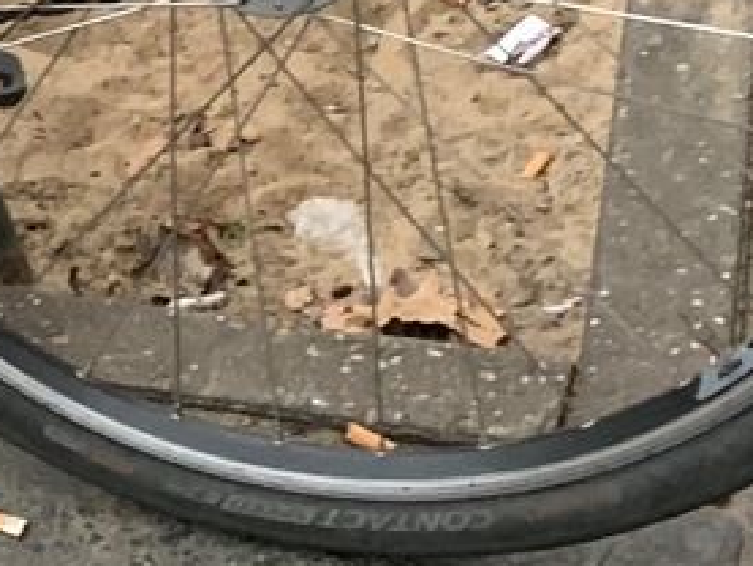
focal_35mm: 150
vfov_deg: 9.5
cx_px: -737
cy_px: -427
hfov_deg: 11.8
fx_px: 3264
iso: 200
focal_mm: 4.25
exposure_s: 1/60
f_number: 1.8
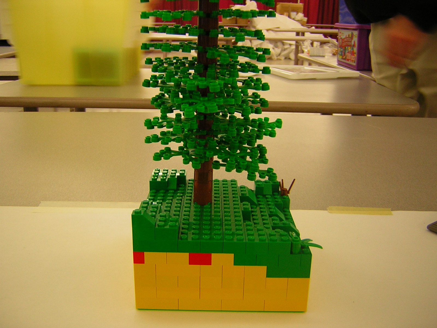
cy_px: 164
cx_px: 218
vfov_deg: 39.7
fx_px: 454
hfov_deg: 51.4
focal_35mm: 36
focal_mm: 4.7
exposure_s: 1/6.3
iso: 50
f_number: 2.6
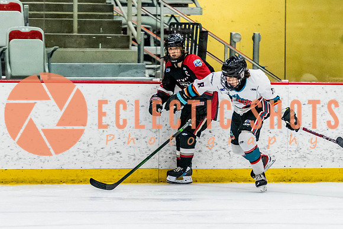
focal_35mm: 306
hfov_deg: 6.7
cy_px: 163
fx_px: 2919
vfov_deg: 4.5
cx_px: 227
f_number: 2.8
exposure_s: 1/640
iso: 3200
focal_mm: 140
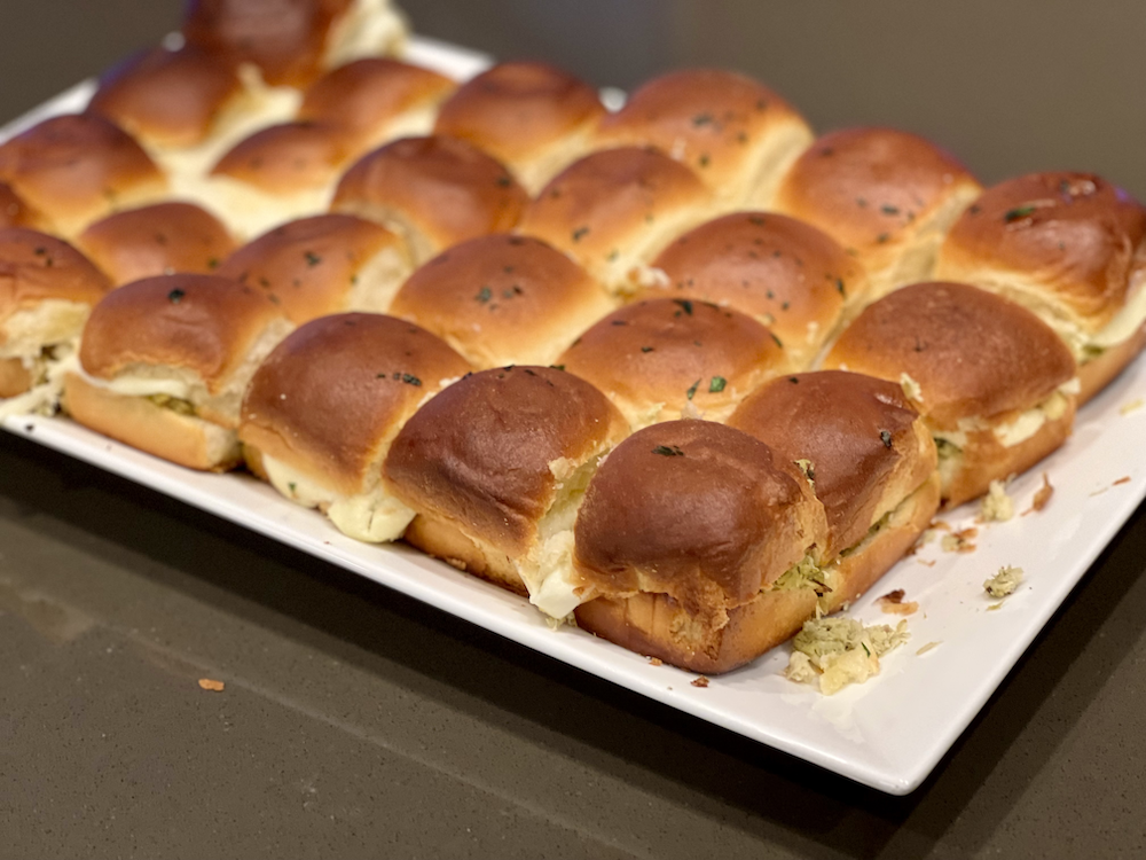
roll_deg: +1.8
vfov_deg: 19.1
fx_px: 2549
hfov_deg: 25.3
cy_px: 430
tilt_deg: -34.0
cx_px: 573
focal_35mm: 77
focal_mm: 9
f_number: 2.8
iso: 320
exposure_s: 1/30
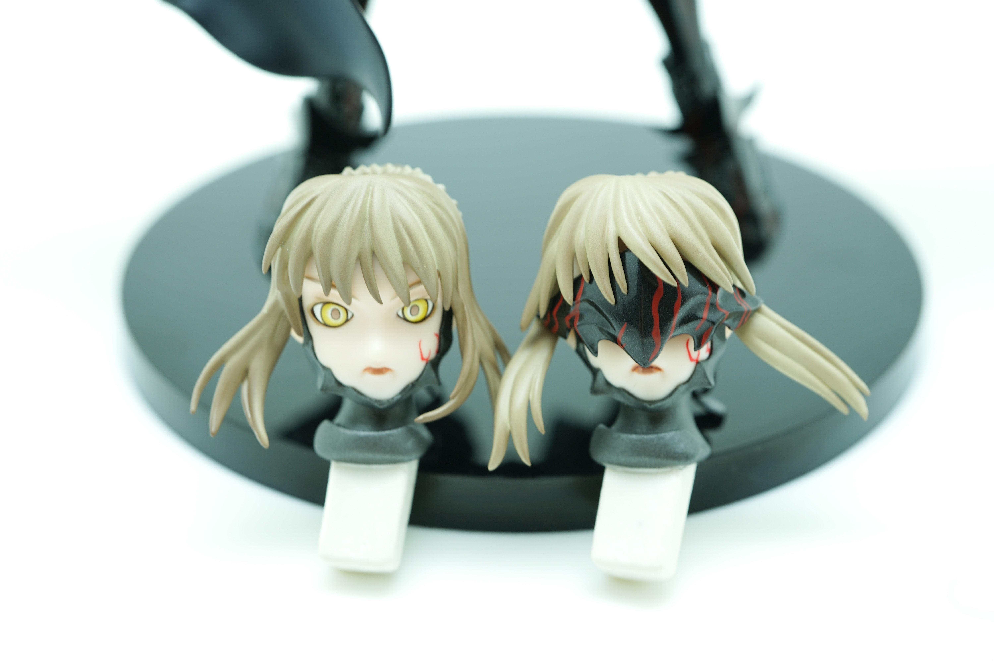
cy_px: 331
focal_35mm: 50
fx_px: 1380
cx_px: 497
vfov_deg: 27.0
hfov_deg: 39.6
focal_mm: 50
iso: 50
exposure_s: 1/6
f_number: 6.3
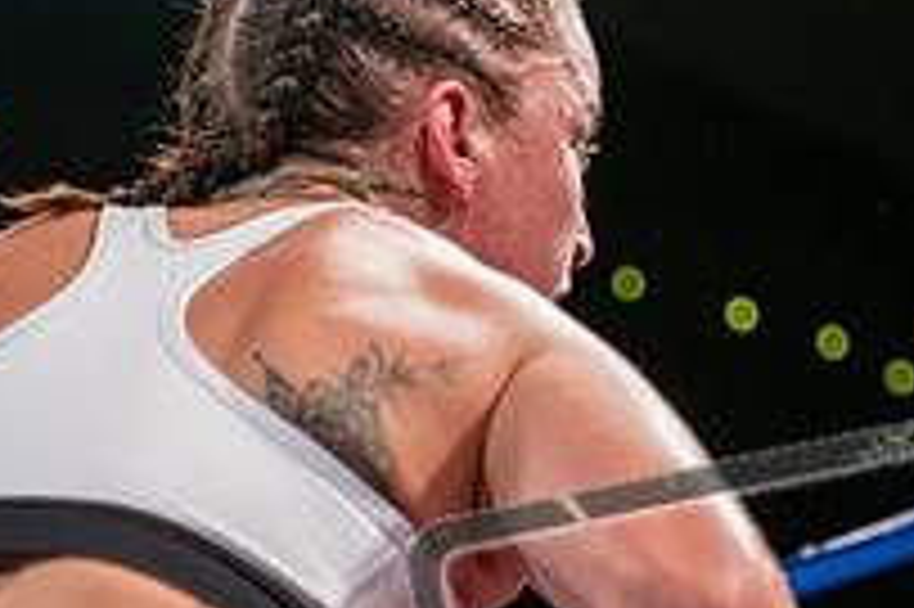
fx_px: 4211
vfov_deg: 8.2
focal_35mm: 166
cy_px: 597
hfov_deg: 12.4
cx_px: 419
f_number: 2.8
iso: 1600
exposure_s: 1/1250
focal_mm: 58
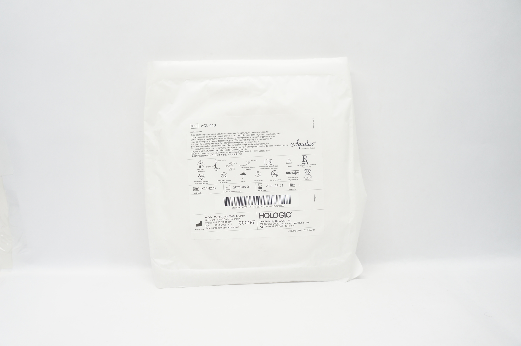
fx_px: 390
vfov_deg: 47.8
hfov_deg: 67.4
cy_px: 173
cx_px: 260
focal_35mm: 27
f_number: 3.5
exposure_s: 1/100
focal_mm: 18
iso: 400
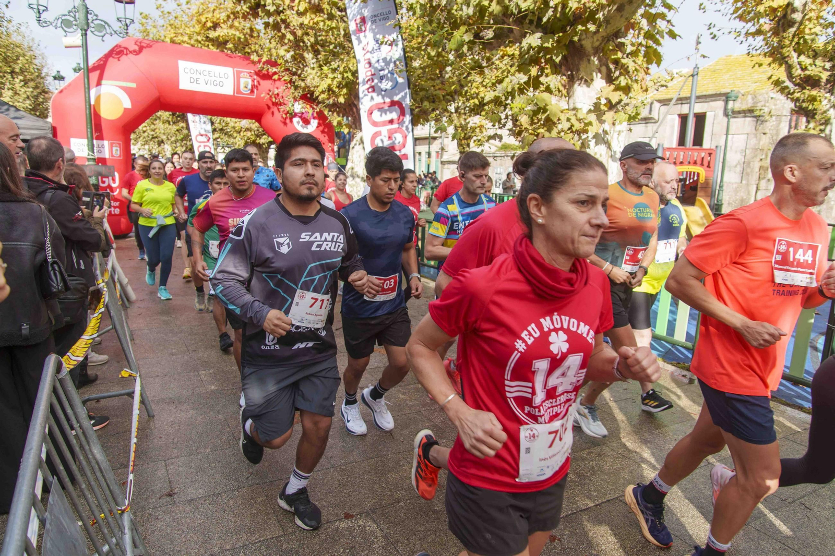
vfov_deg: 53.1
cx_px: 418
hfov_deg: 73.8
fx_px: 557
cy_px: 278
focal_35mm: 24
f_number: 3.2
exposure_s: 1/640
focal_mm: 16
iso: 125
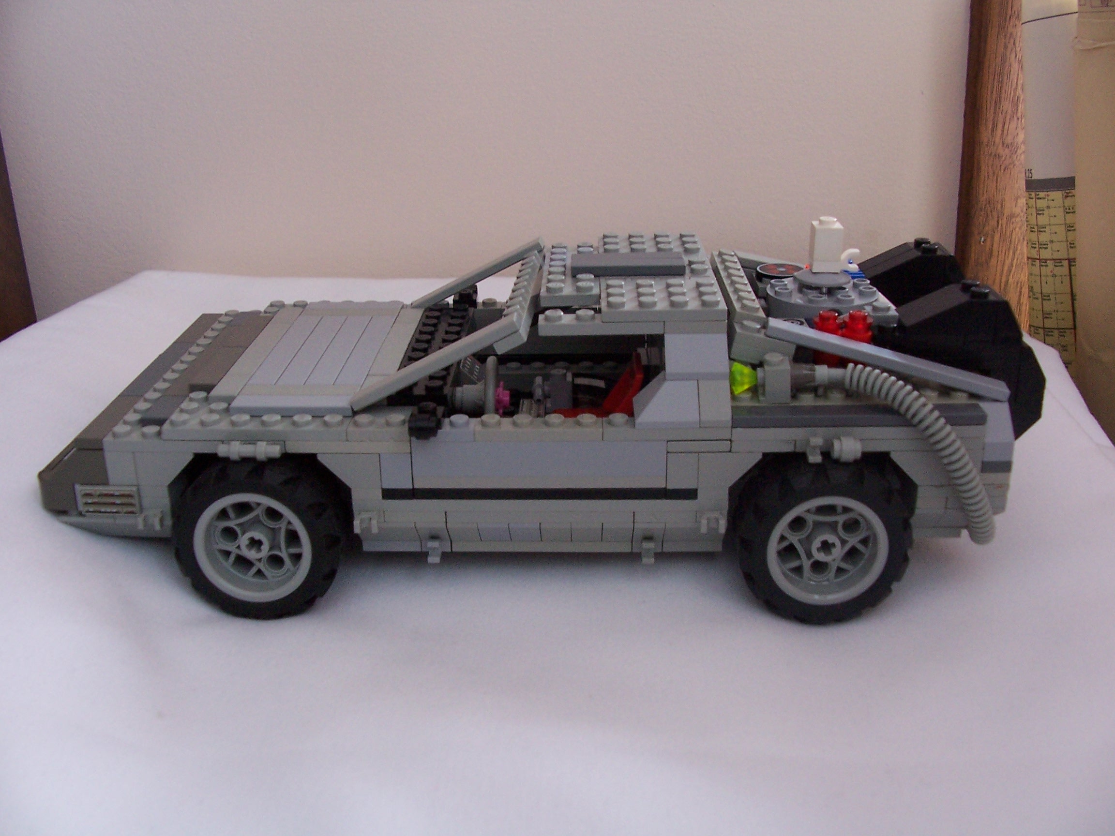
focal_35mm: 35
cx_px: 558
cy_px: 418
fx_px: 1127
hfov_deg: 52.6
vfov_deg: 40.7
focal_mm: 6
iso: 140
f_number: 2.8
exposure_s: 1/15
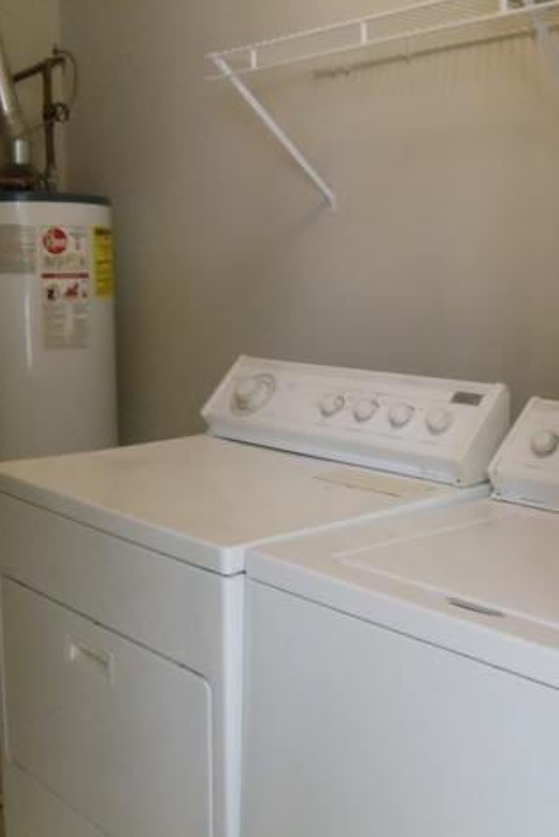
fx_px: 1443
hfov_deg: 21.9
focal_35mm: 62
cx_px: 247
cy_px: 422
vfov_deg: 32.4
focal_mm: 6
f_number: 3.5
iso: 800
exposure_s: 1/40
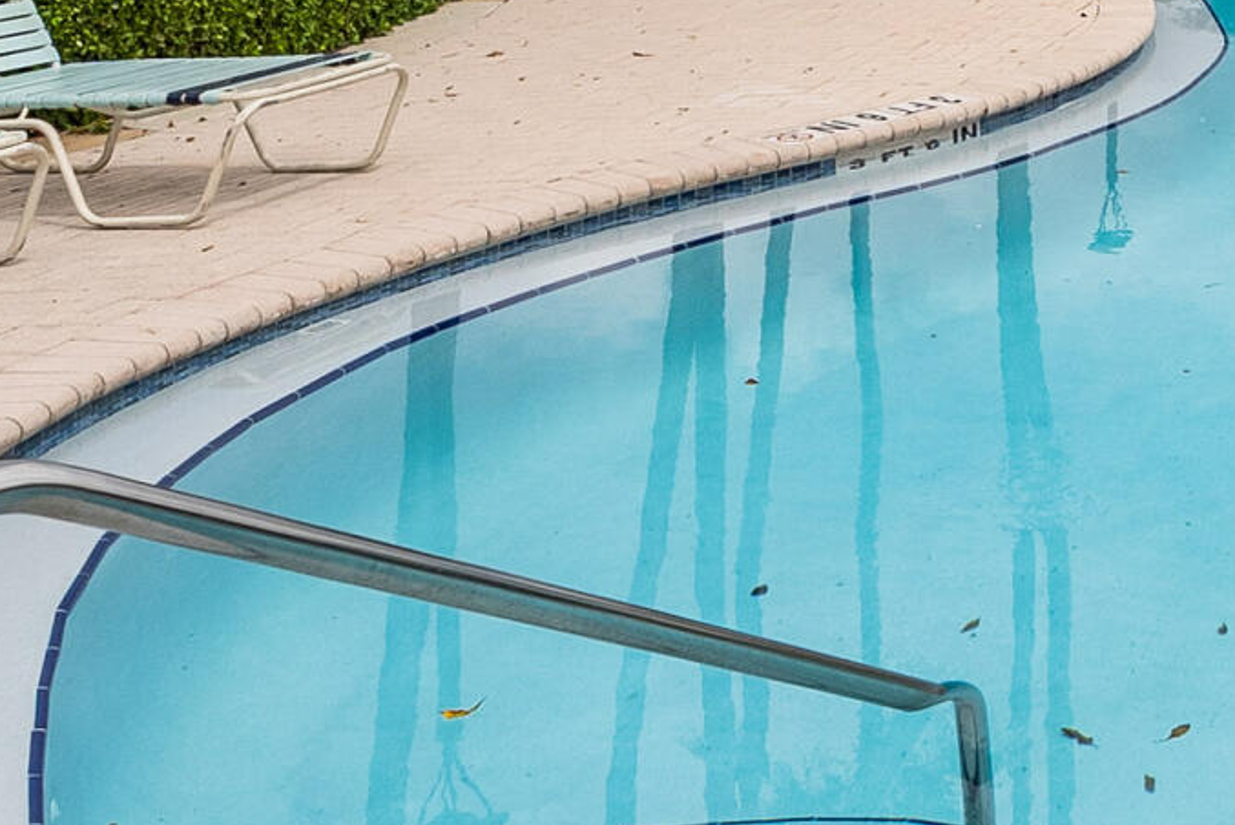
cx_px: 1529
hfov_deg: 27.8
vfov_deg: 19.4
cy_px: -371
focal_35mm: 62
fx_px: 2128
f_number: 6.3
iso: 640
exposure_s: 1/4000
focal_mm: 14
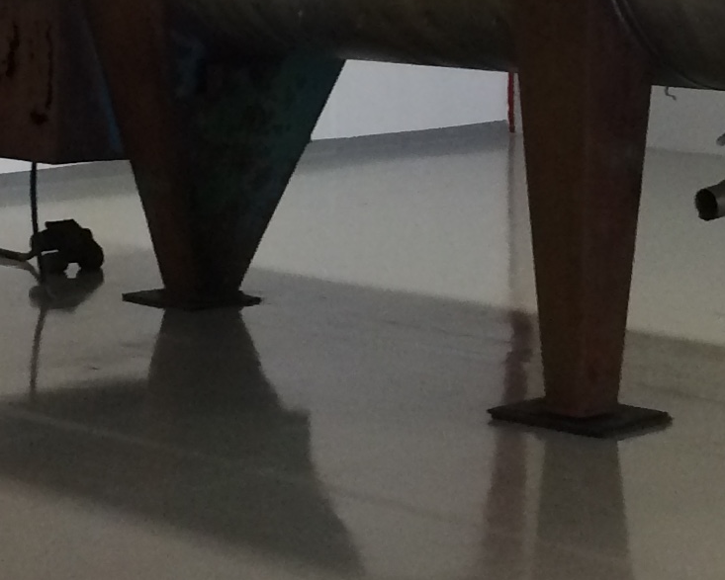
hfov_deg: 15.2
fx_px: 2705
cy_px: -159
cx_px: 562
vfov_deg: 11.9
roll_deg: +0.8
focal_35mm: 126
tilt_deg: -1.4
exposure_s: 1/33
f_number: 2.2
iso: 160
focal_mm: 4.15
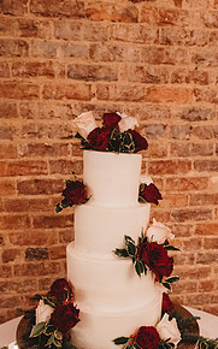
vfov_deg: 50.0
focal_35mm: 38
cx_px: 151
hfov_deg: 33.2
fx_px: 362
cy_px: 249
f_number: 2.8
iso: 5000
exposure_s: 1/160
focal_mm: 24
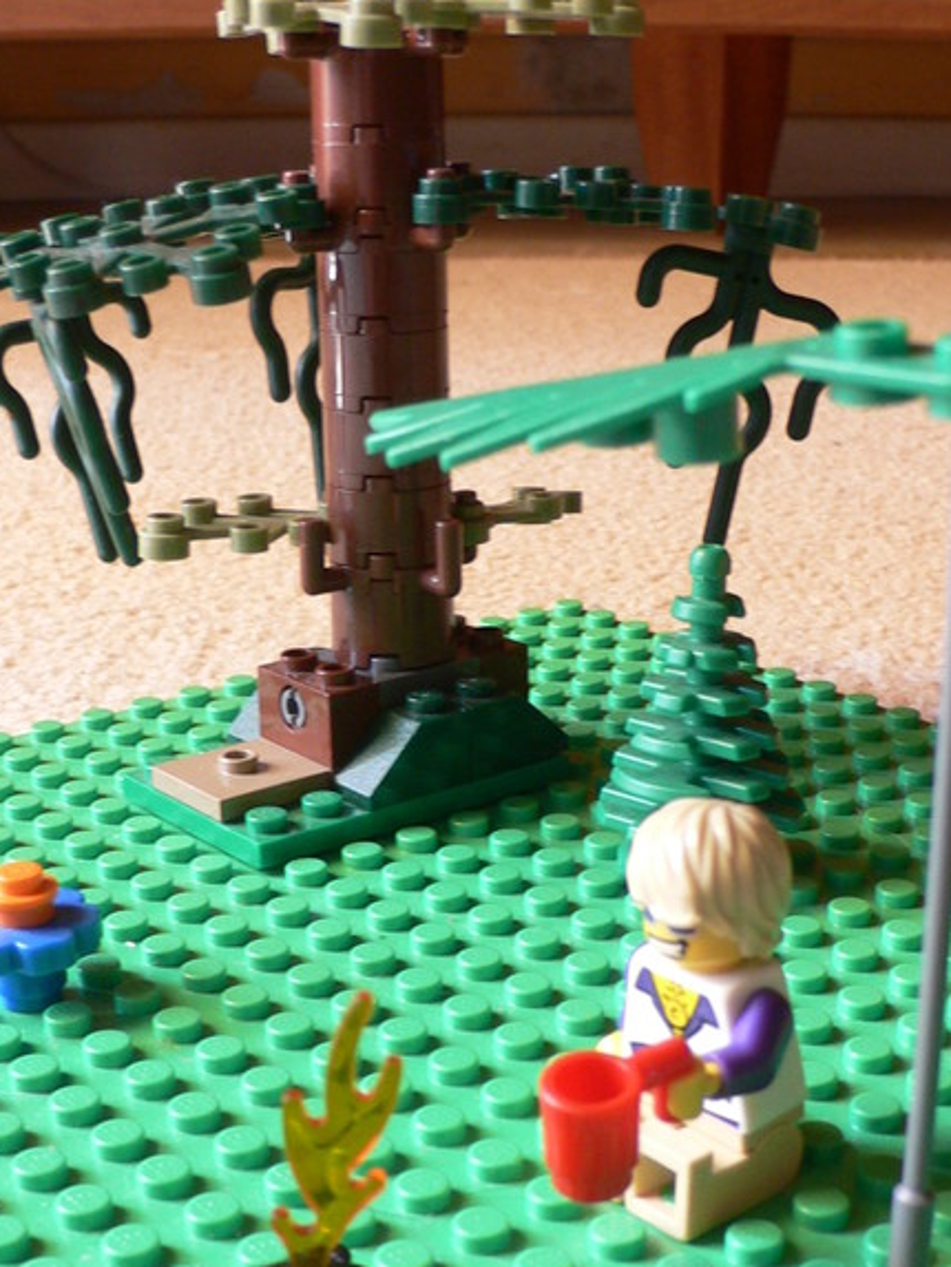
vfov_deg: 34.7
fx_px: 2014
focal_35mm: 55
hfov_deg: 26.6
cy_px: 792
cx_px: 519
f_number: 2.8
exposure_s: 1/15
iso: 100
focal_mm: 4.6
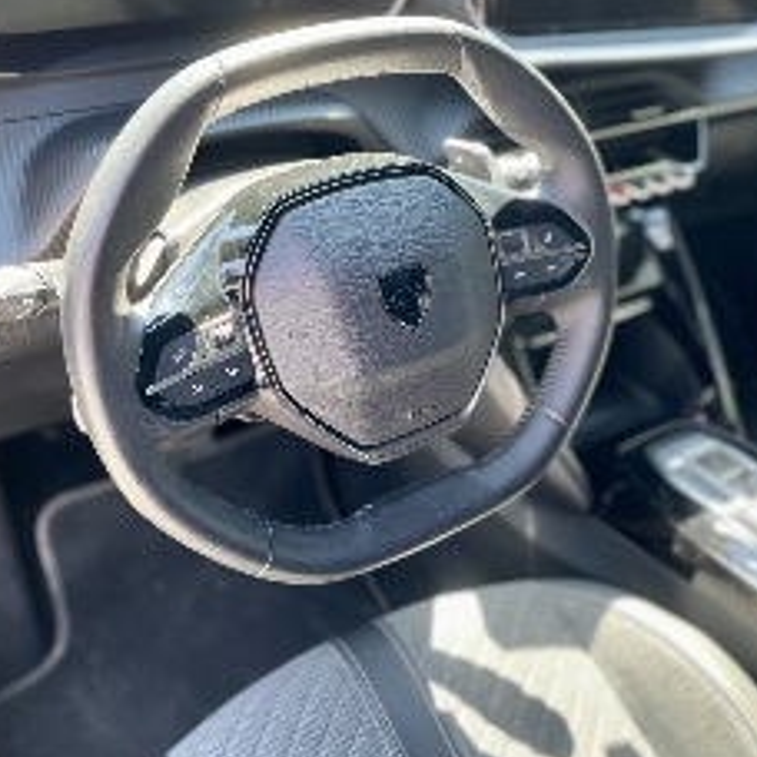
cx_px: 488
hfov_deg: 39.7
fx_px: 1039
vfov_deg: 40.0
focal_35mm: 42
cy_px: 332
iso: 64
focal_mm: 4.2
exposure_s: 1/121
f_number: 1.6
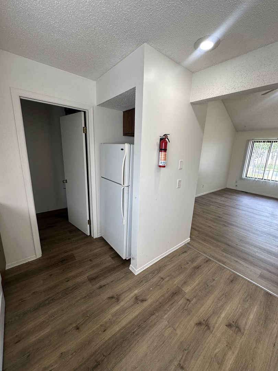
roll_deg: -2.4
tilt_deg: -13.2
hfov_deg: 85.7
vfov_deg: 102.1
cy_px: 186
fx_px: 150
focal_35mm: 14
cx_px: 139
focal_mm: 2.22
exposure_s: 1/120
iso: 100
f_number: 2.2
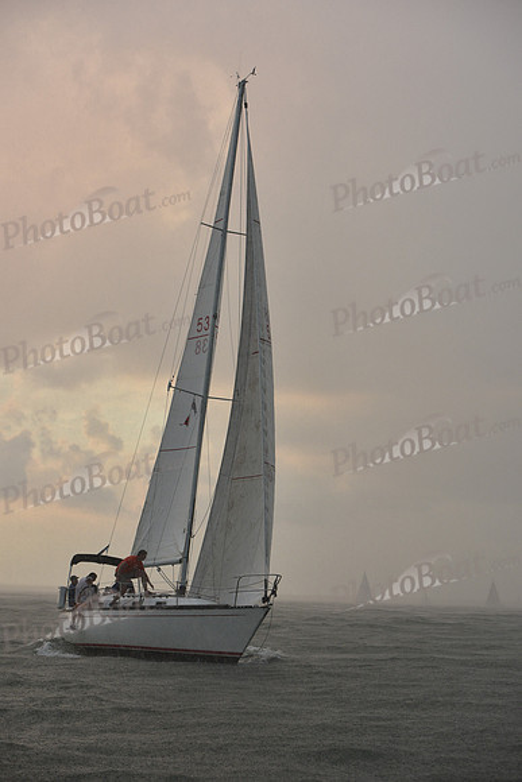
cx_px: 261
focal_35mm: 70
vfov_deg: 28.8
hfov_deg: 19.5
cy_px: 391
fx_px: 1521
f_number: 5.6
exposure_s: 1/500
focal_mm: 70
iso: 400
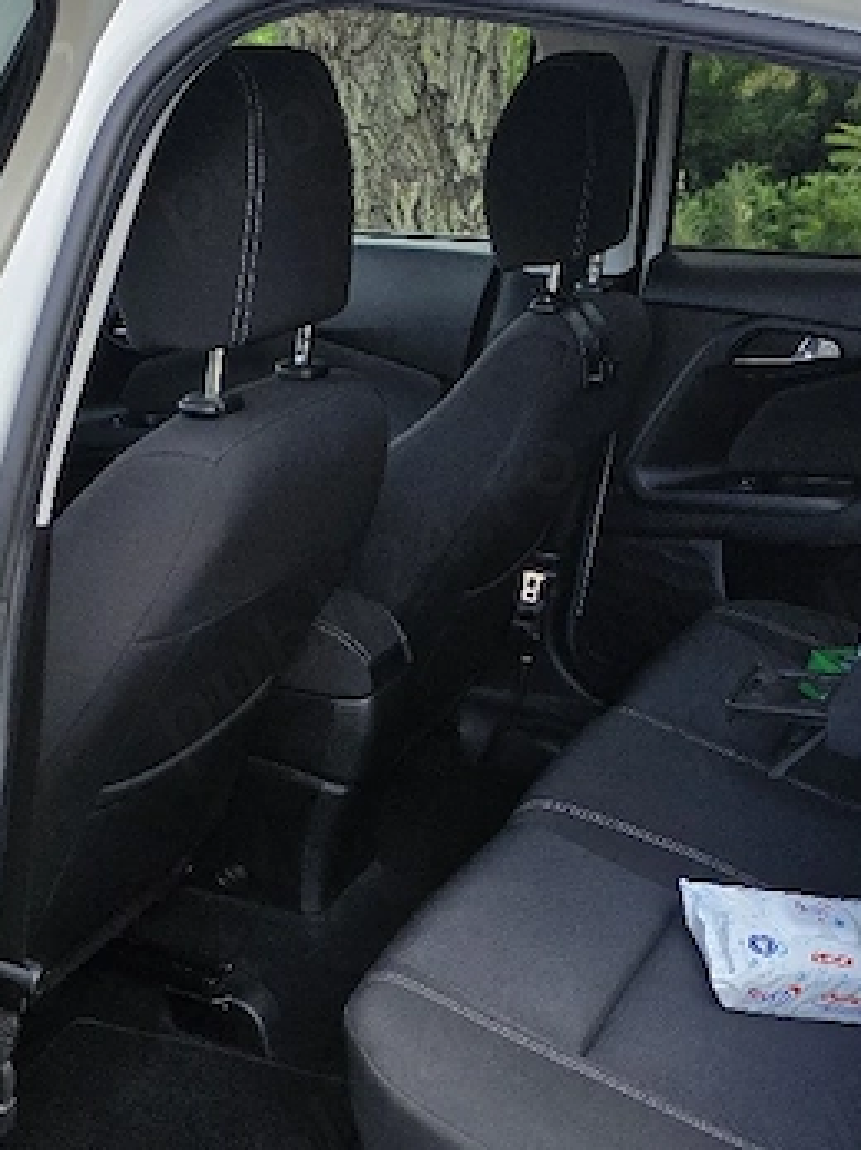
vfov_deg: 36.1
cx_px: 497
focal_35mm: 53
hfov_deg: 27.5
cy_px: 673
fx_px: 1759
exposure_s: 1/370
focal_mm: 6.3
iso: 32
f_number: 1.7
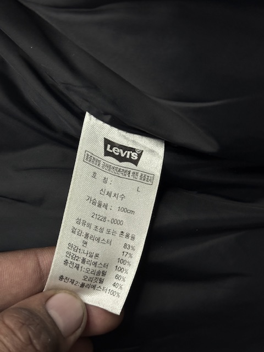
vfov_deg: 39.7
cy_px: 176
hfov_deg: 30.3
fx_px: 488
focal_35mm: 48
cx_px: 132
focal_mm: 6.76
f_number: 1.78
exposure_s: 1/126
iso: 50
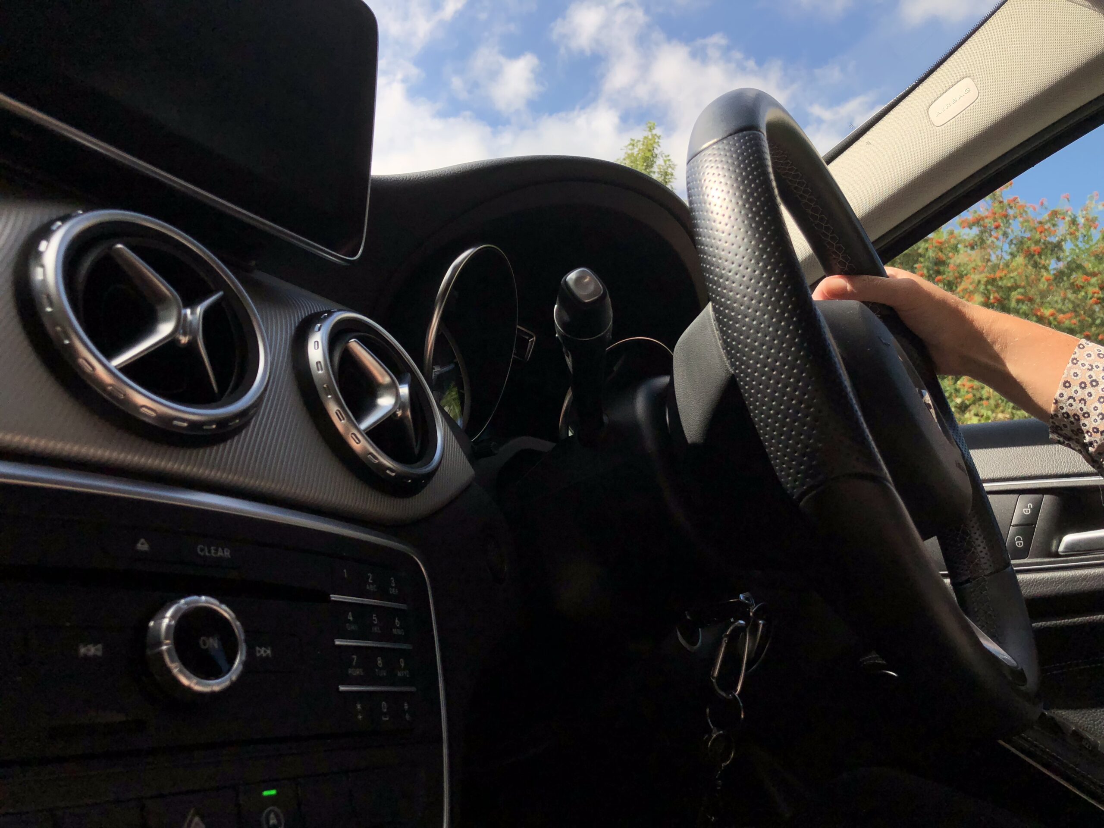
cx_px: 552
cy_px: 414
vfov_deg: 49.7
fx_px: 893
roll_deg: -13.8
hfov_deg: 63.4
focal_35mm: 28
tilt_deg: +3.5
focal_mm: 3.99
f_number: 1.8
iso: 20
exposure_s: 1/2525
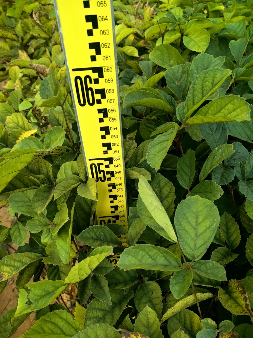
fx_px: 263
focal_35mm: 27
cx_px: 126
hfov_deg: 51.3
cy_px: 169
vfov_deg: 65.3
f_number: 2
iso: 50
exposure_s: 1/612
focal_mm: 5.75
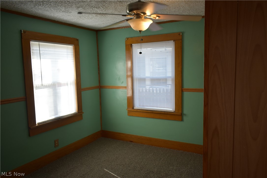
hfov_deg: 67.4
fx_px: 200
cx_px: 134
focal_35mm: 27
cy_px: 89
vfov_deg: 47.9
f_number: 3.5
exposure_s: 1/125
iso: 200
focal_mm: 18
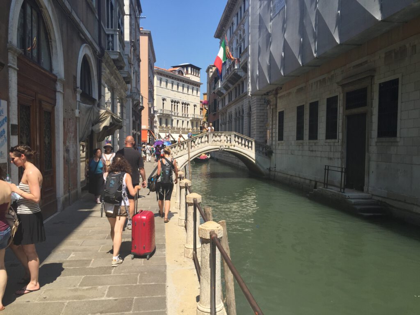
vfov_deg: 48.2
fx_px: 352
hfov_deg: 61.7
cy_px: 158
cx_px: 210
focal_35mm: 29
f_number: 2.2
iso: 32
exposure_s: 1/1799
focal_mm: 4.15
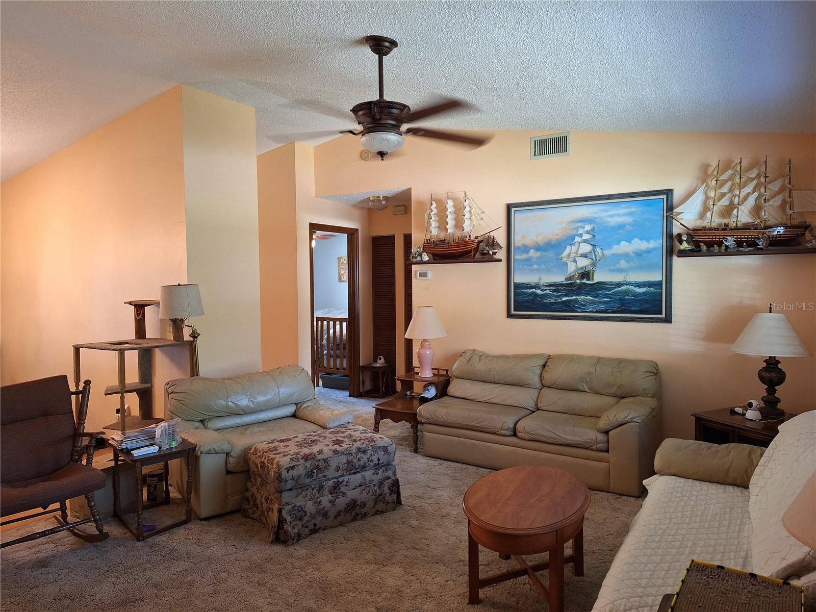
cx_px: 408
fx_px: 542
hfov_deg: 73.9
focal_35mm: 23
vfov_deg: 58.9
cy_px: 306
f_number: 1.8
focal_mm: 5.54
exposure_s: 1/30
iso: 250
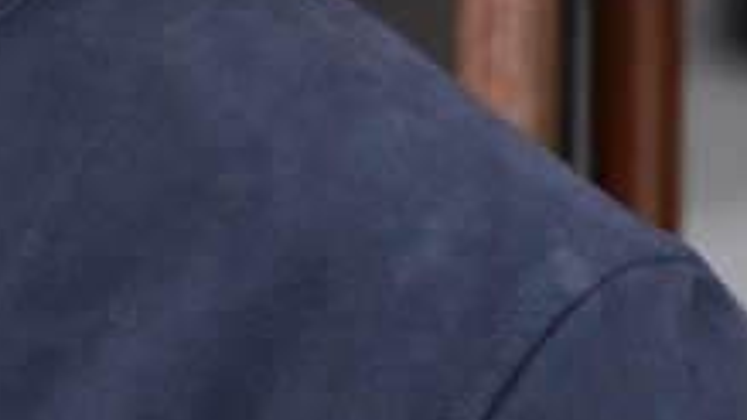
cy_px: 830
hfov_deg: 3.5
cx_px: -317
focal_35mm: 623
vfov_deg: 1.9
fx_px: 12344
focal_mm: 85
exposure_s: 1/80
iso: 160
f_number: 2.2
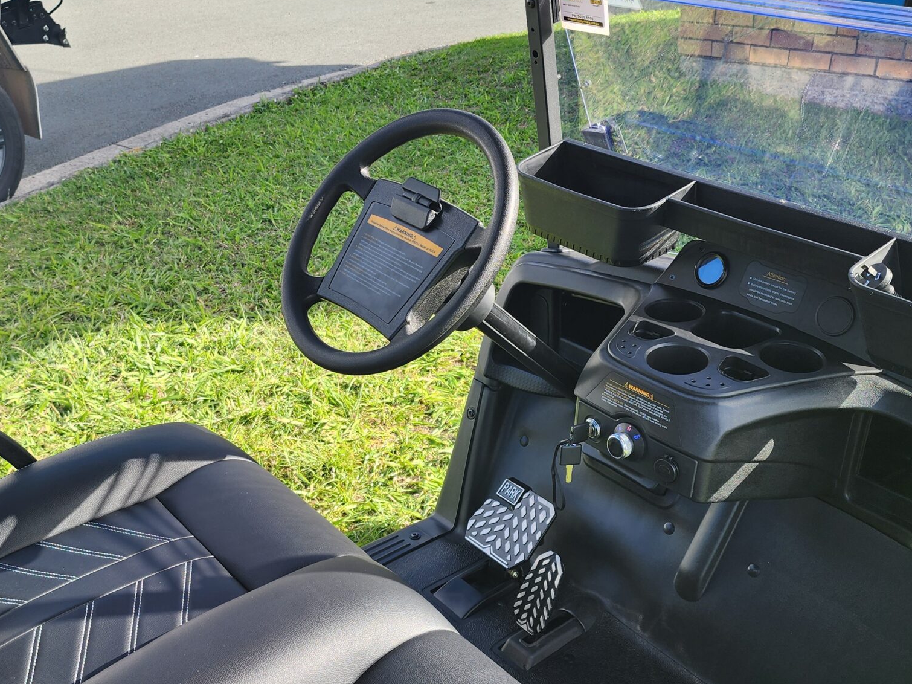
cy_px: 407
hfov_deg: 47.9
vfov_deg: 36.7
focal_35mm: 39
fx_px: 1027
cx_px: 441
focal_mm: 6.4
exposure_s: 1/206
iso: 12
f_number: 1.8
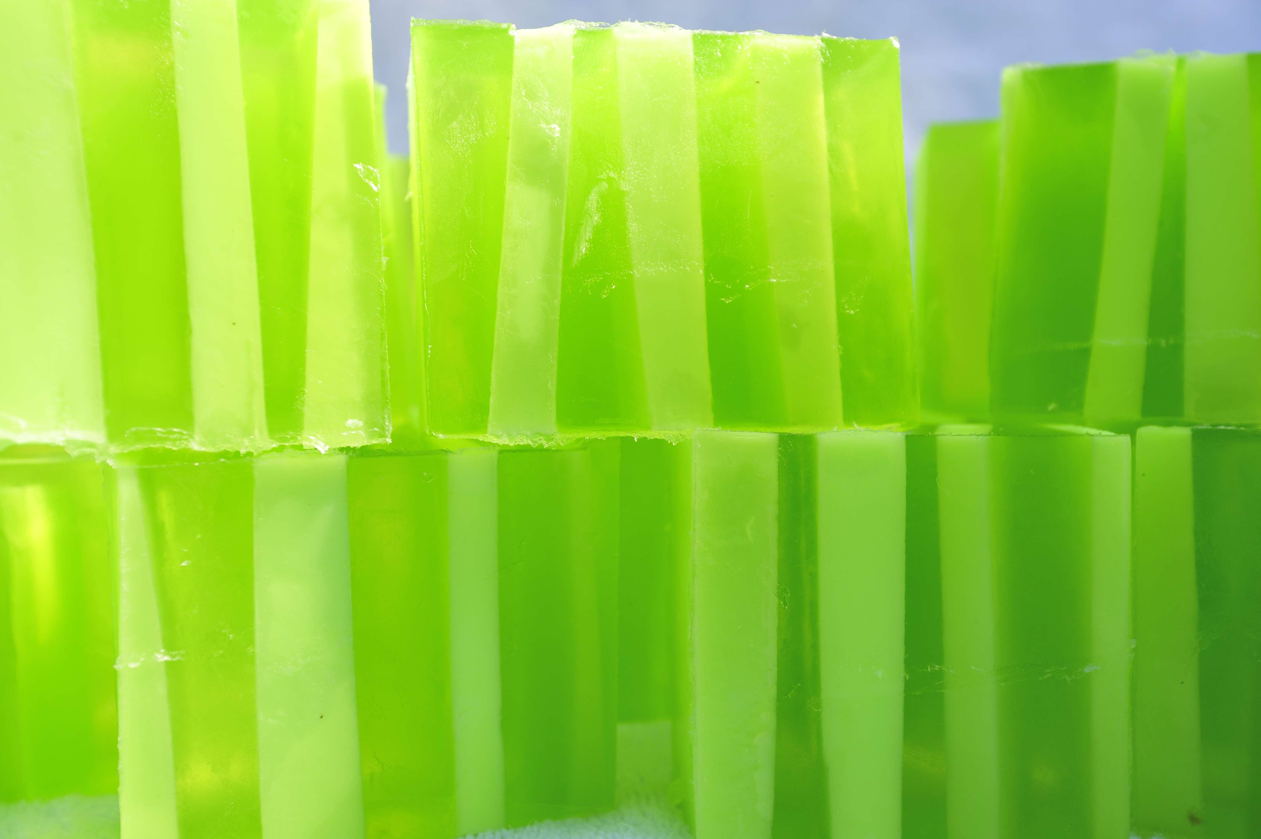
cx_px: 630
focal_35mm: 35
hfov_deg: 54.5
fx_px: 1225
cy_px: 420
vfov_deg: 37.8
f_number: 6.3
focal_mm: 35
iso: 280
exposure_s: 1/320
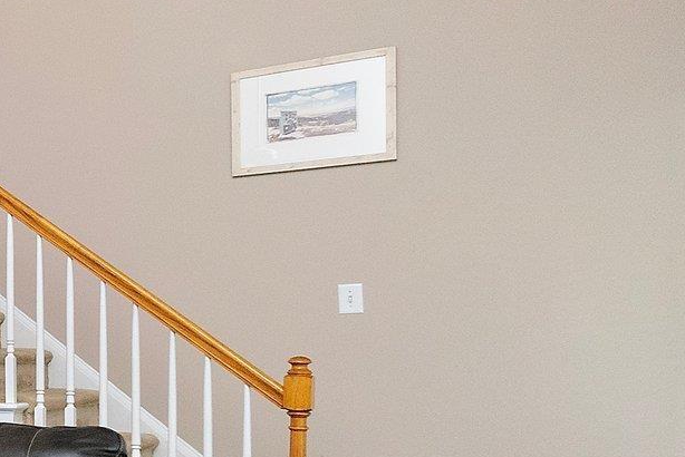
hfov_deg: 25.2
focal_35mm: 50
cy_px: 343
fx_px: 952
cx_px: -431
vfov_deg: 26.7
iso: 500
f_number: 6.3
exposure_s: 1/50
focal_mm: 10
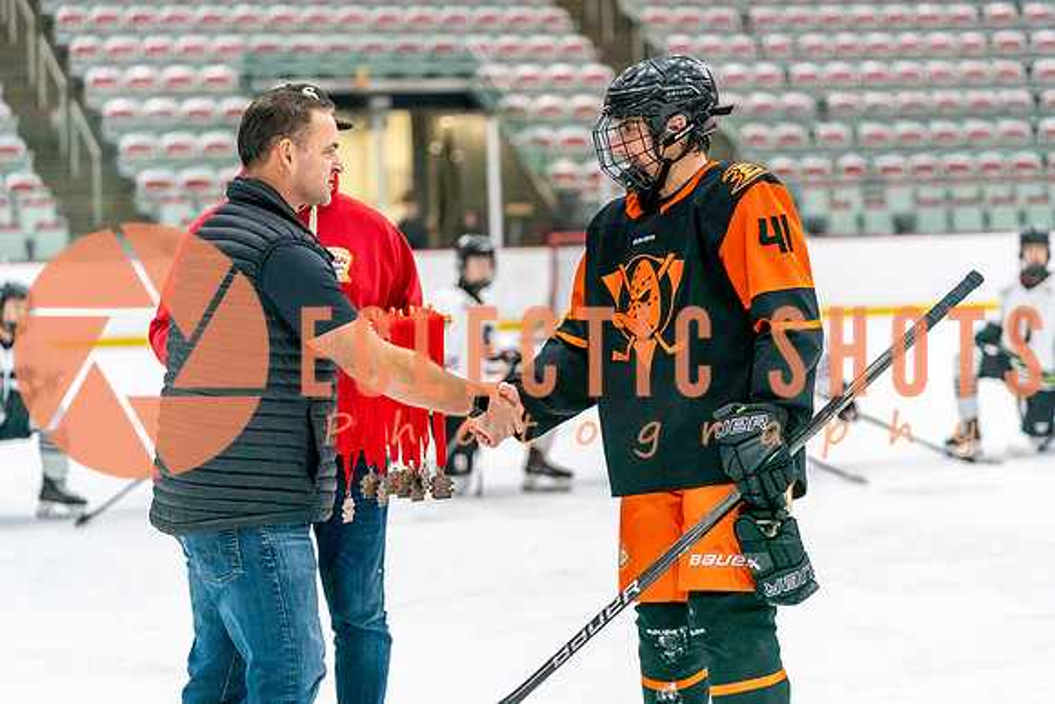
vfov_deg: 13.7
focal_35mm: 100
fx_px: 2920
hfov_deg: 20.5
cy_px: 323
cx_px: 571
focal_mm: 92
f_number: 2.8
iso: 3200
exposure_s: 1/1250
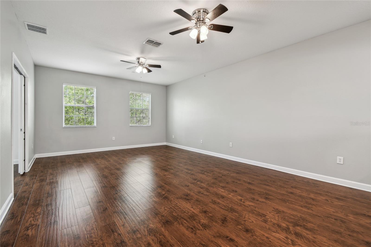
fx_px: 155
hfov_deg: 100.4
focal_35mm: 15
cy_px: 124
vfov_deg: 77.3
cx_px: 186
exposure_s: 1/2.5
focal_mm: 10
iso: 100
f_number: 7.1
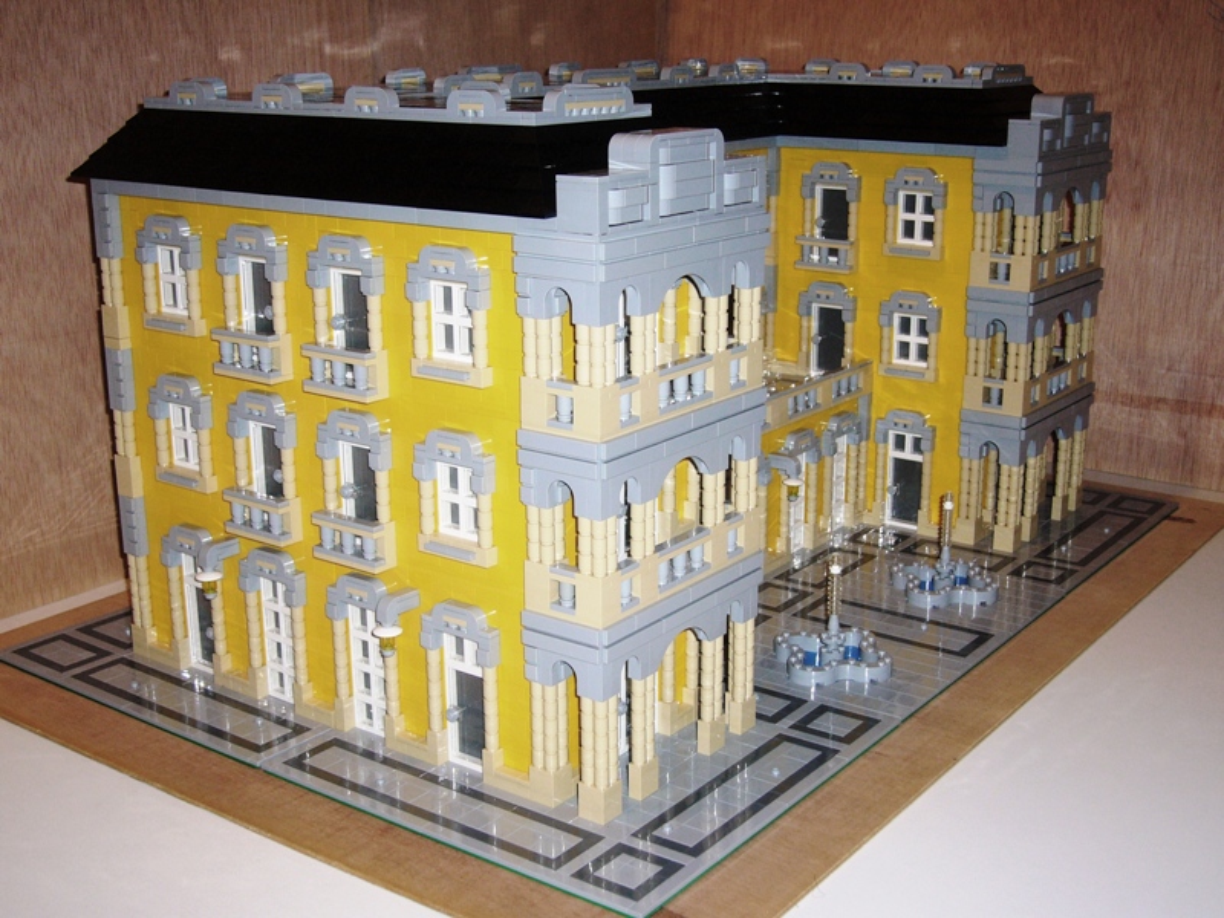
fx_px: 1591
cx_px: 612
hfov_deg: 42.1
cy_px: 459
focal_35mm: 45
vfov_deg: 32.2
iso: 100
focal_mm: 7.5
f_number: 3.2
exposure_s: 1/30
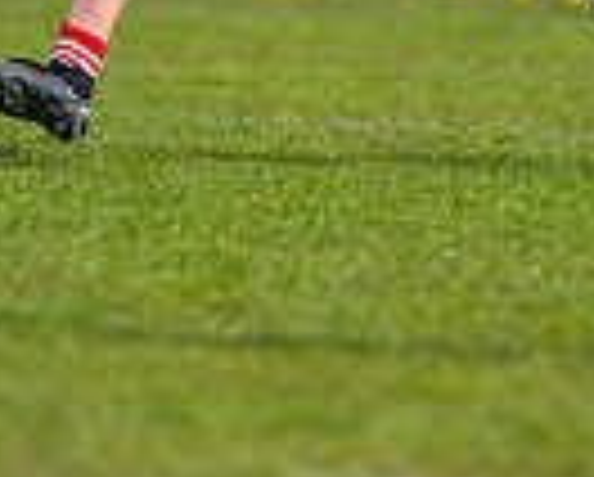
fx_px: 21726
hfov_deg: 1.6
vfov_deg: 1.3
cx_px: 261
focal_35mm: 1234
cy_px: -236
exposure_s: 1/6400
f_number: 2.8
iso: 220
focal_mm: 300
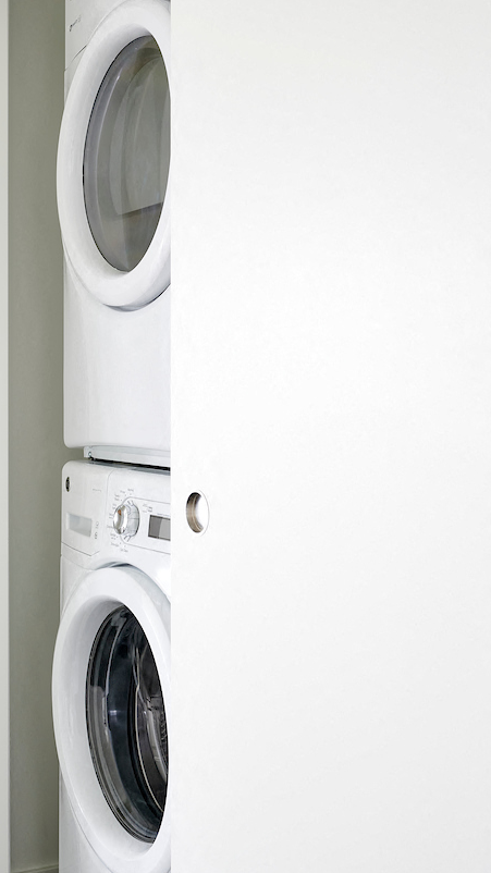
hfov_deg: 24.7
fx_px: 1088
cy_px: 371
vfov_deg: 43.6
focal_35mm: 47
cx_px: 57
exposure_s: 1/1.3
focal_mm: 30
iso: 200
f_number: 8
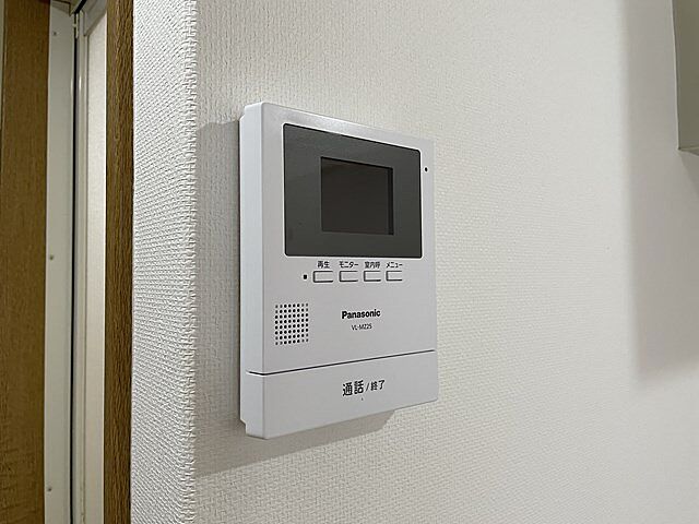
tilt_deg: +2.6
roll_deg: +0.7
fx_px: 525
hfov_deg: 67.3
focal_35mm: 26
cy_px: 262
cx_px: 350
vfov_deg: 53.1
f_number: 1.6
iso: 125
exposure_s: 1/93
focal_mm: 4.2
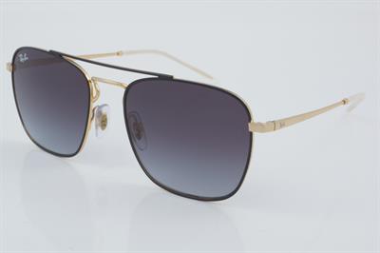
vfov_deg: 16.5
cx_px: 190
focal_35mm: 82
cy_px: 126
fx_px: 870
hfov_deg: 24.6
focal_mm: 55
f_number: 32
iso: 100
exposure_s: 1/4
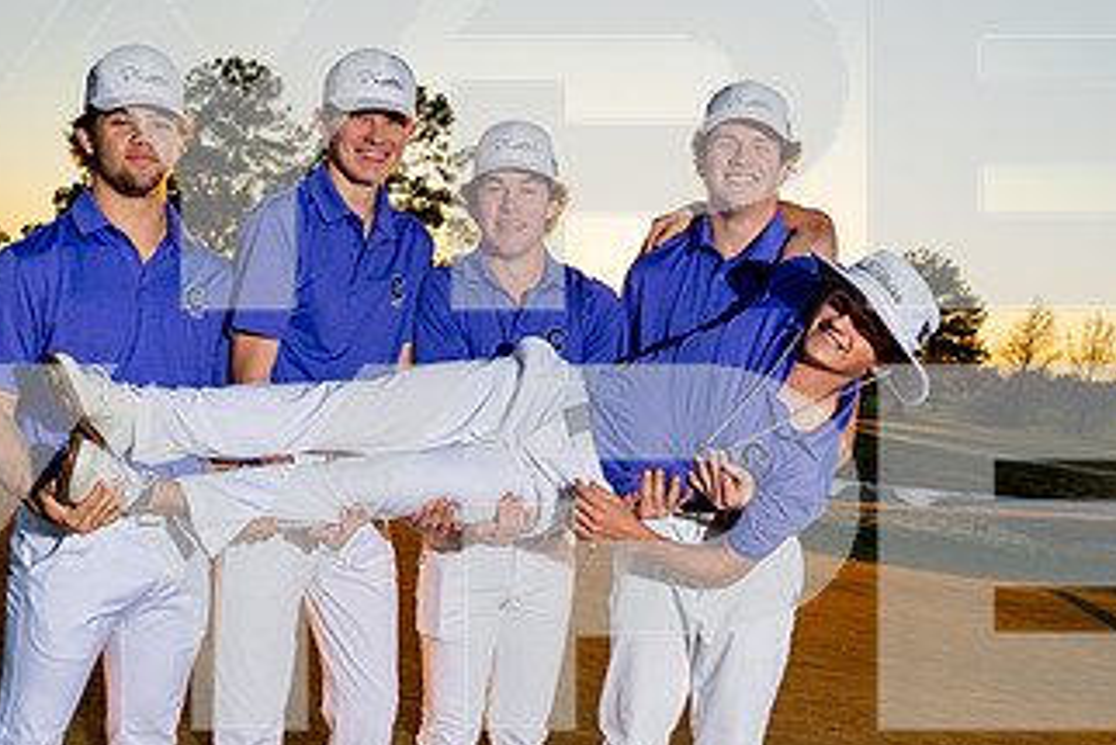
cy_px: 549
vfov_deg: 29.5
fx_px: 1396
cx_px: 395
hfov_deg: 43.1
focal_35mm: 45
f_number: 7.1
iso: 160
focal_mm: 25
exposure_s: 1/250
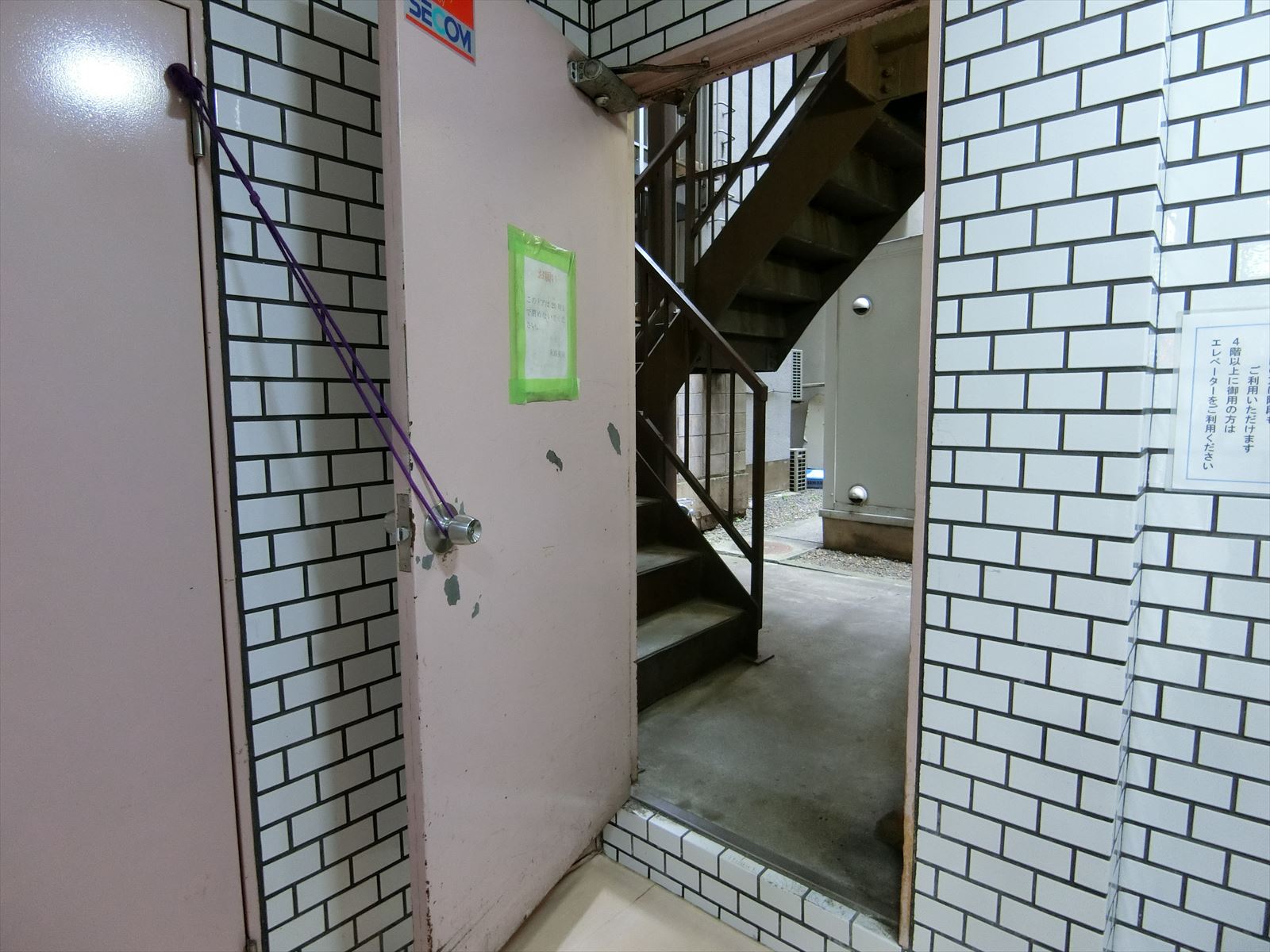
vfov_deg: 68.7
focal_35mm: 19
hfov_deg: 84.7
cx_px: 635
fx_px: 697
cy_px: 476
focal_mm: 4.06
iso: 500
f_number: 2.7
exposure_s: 1/30
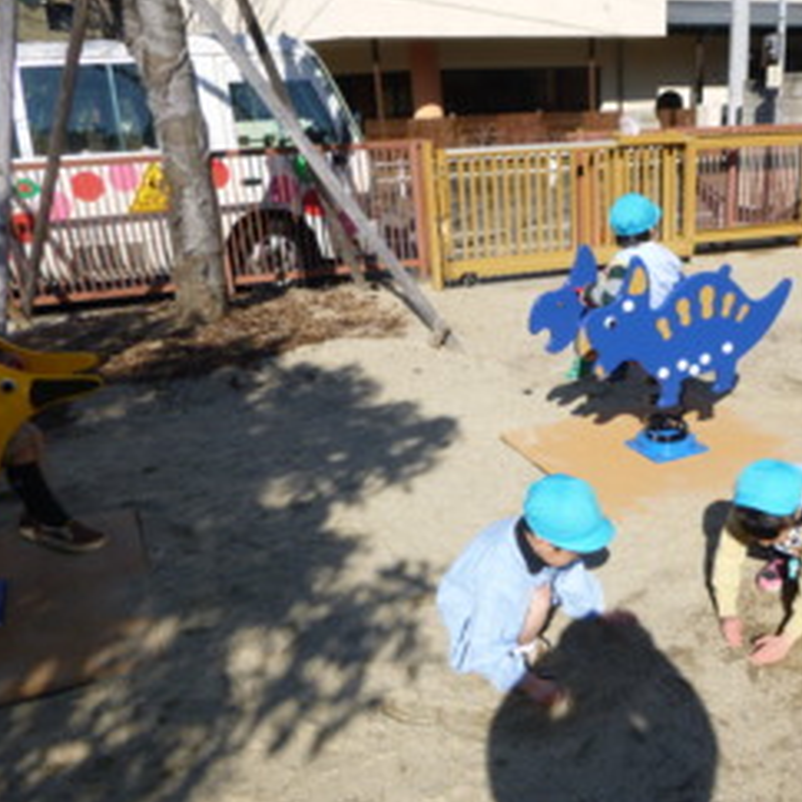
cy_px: 424
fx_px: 839
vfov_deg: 51.1
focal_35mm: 32
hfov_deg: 50.0
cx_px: 547
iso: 100
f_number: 3.9
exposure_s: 1/640
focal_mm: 4.5
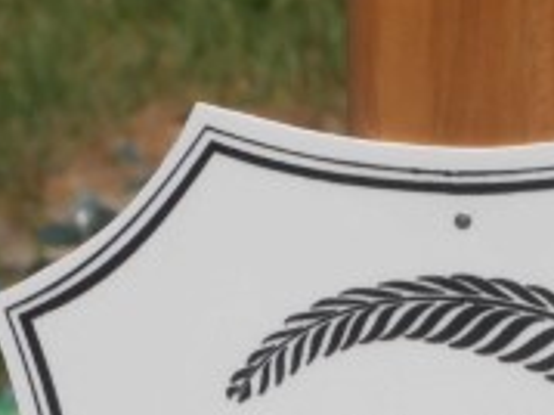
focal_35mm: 594
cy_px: 613
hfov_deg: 3.3
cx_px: 631
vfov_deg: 2.5
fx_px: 9500
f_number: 5.9
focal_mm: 29.44
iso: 80
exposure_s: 1/1000
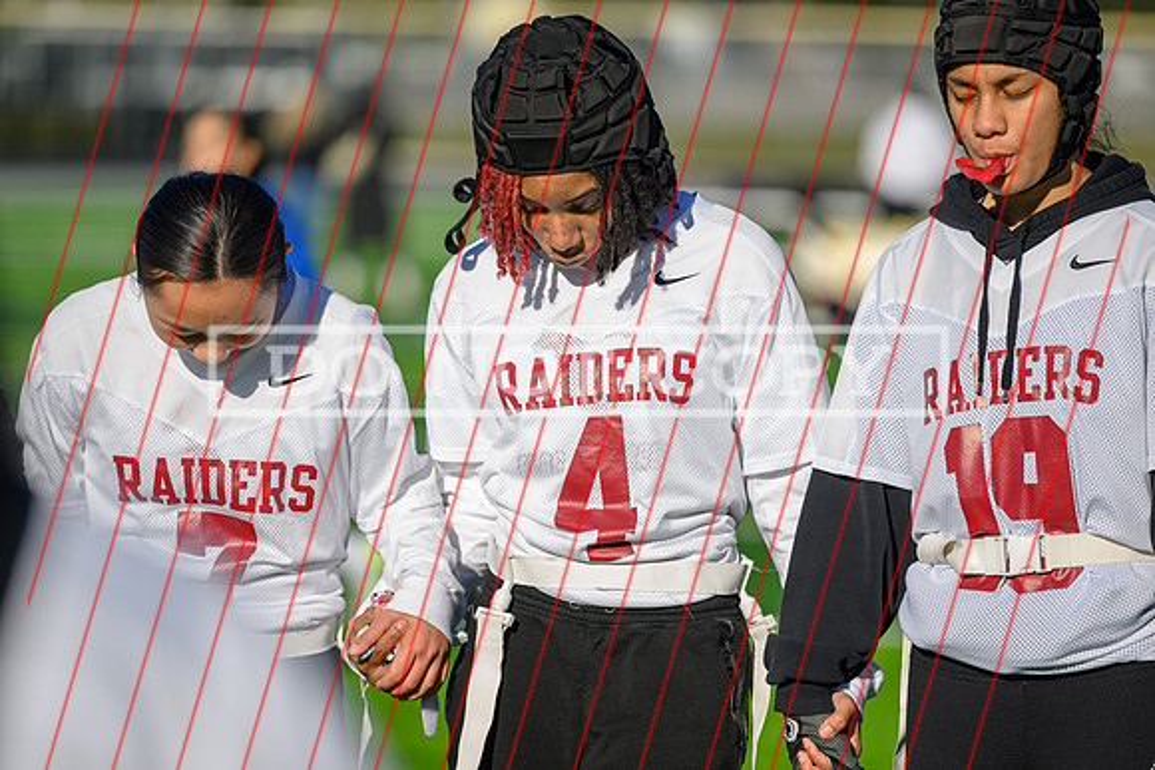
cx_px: 551
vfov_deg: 6.7
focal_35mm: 204
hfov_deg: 10.1
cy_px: 372
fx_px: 6557
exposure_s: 1/1000
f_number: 2.8
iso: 64
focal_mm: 190
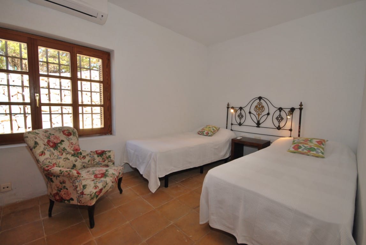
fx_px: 153
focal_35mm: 15
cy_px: 122
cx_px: 183
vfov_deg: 77.5
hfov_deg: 100.3
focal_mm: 10
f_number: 5
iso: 200
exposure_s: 1/100
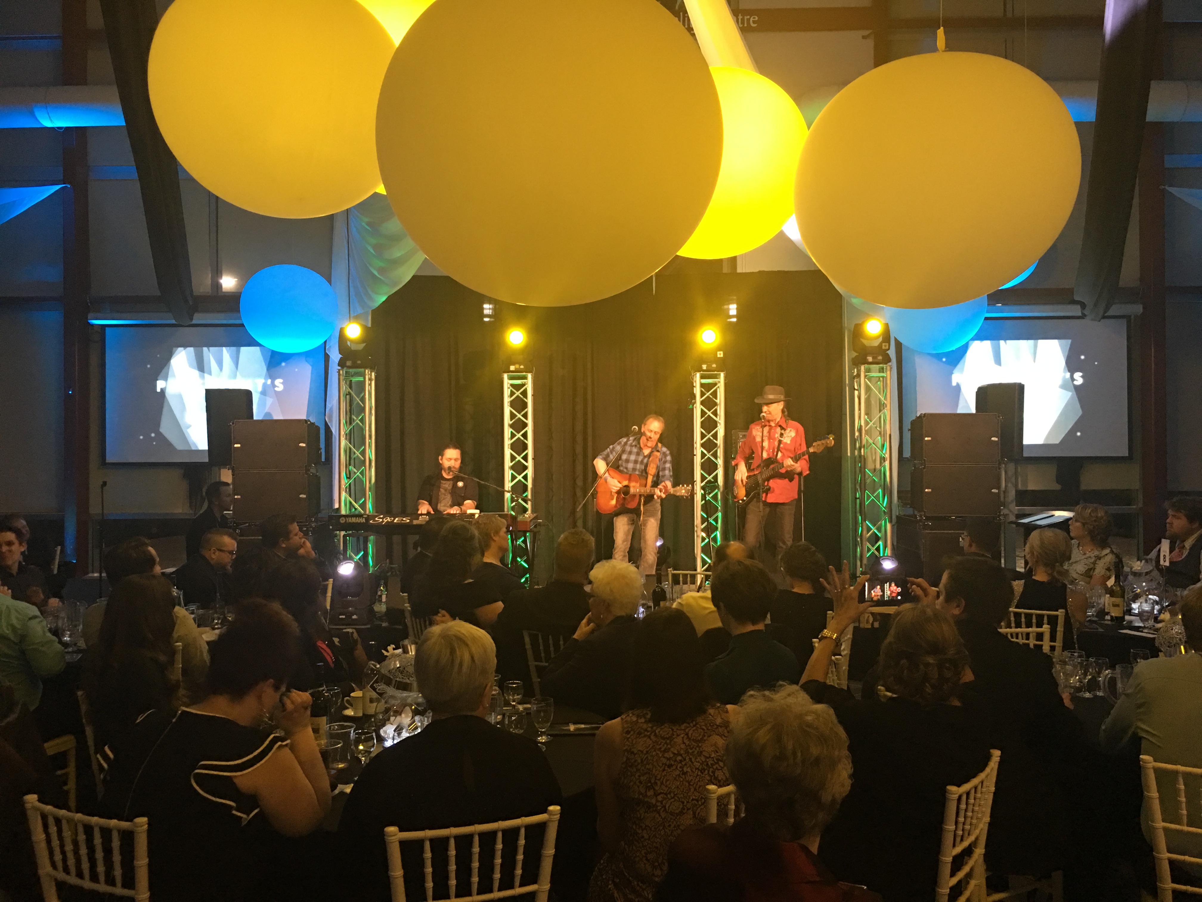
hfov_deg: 61.7
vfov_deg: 48.2
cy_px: 451
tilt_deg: +0.6
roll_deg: -0.6
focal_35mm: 29
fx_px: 1007
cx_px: 601
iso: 100
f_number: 2.2
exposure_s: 1/15
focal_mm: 4.15
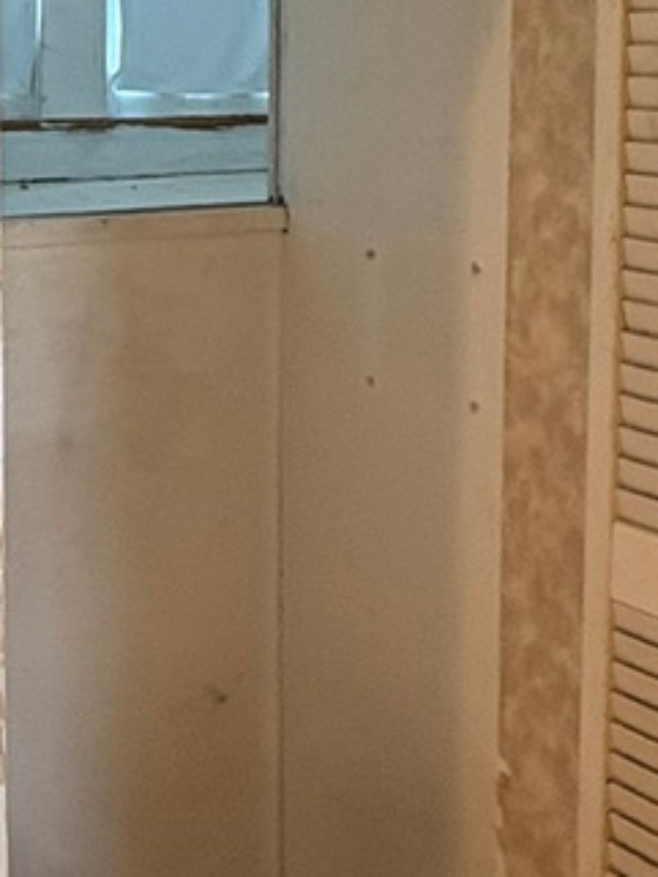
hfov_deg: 21.6
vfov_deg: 28.4
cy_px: 189
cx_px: 109
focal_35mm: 67
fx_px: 1697
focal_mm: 2.22
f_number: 2.2
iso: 125
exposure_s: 1/60
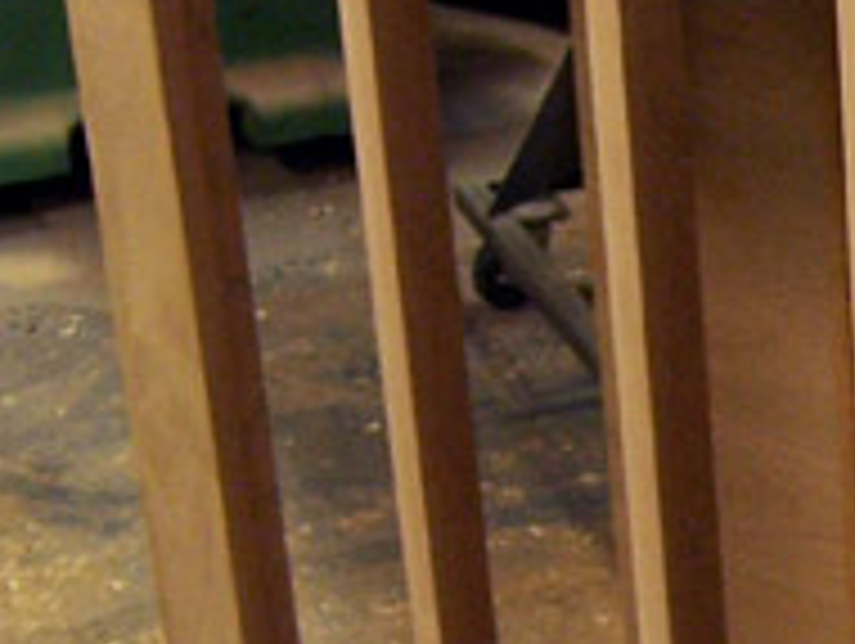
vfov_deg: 11.7
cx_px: 1040
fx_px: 3091
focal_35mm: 125
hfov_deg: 15.2
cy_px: 689
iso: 140
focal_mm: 5.5
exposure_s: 1/10
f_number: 3.4
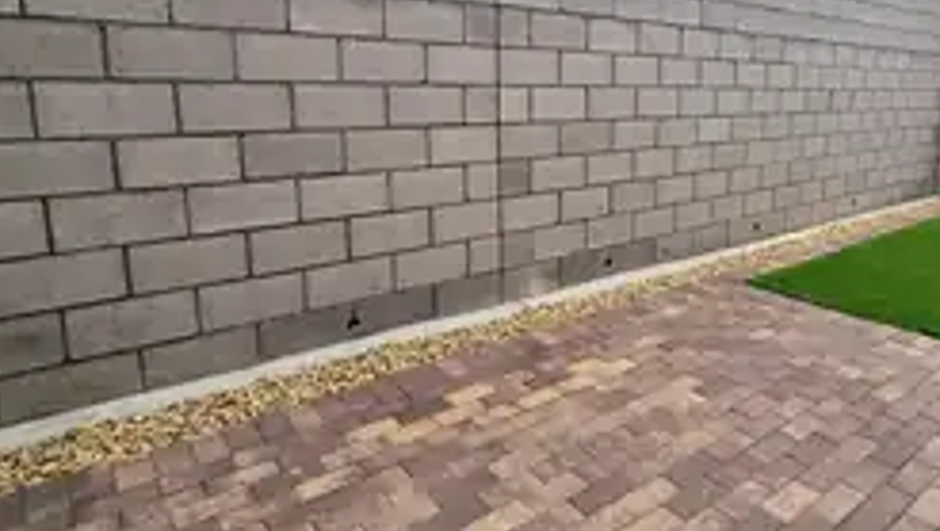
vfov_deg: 48.9
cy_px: 180
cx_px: 627
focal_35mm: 23
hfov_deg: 76.1
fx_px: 574
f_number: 2.2
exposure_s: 1/769
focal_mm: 2.2
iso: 100
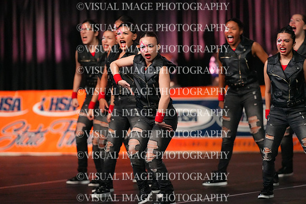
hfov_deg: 6.9
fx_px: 2550
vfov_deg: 4.6
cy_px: 102
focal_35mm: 300
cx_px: 153
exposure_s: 1/1250
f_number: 3.5
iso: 16000
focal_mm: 300
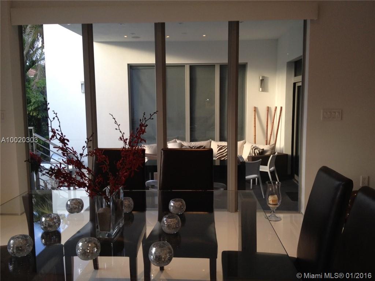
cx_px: 188
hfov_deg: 52.6
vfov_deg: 40.7
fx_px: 379
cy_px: 140
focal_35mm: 35
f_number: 2.4
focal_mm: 4.28
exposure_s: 1/60
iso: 80
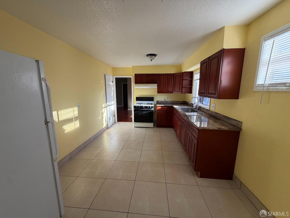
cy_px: 109
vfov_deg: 85.7
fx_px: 117
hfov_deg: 102.1
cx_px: 145
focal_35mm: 14
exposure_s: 1/121
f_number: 2.2
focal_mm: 2.22
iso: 64
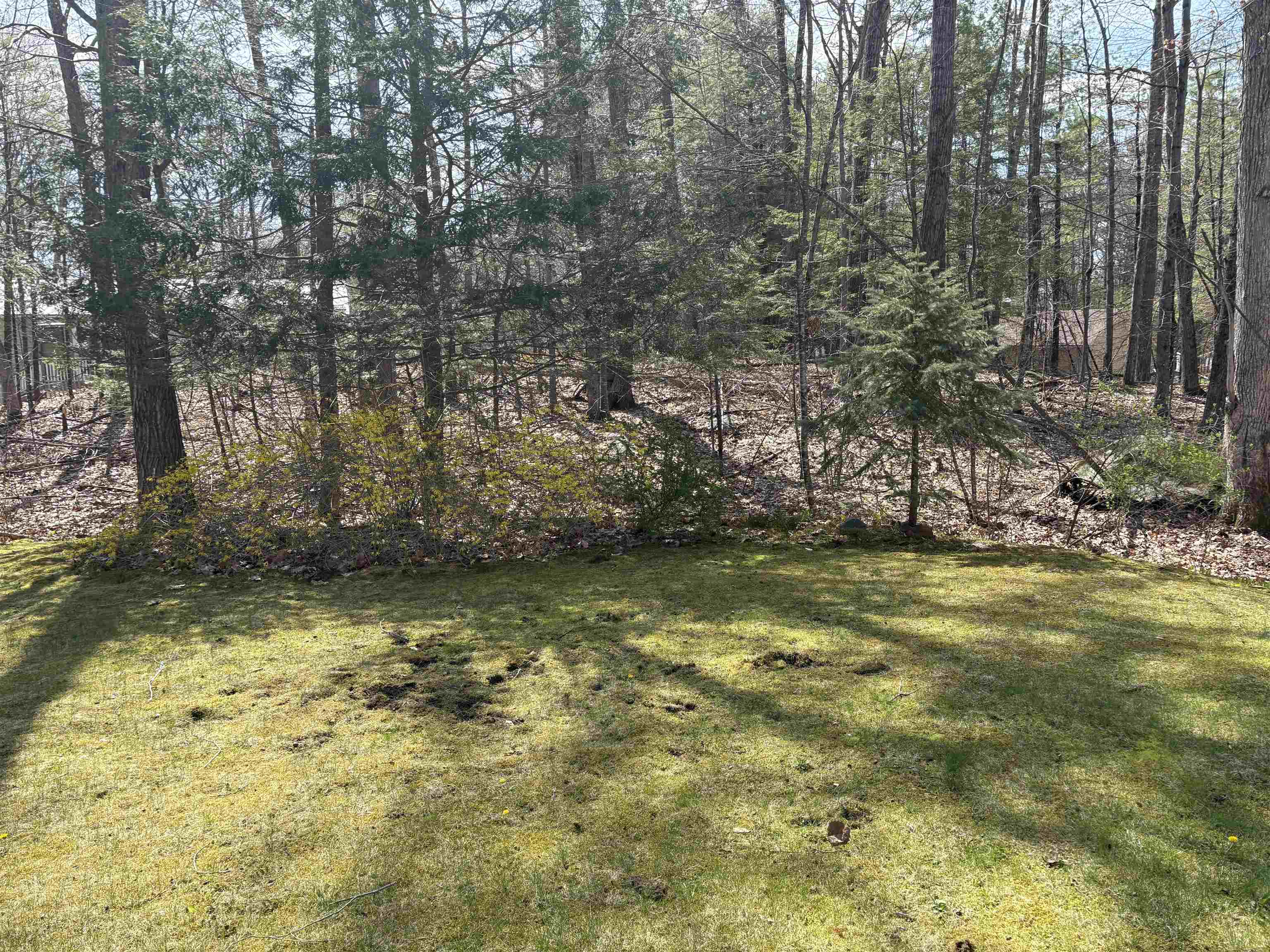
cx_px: 635
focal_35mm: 26
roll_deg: +0.6
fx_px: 954
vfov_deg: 53.1
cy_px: 476
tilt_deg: -8.1
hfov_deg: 67.3
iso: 50
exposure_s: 1/959
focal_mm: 5.96
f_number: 1.6
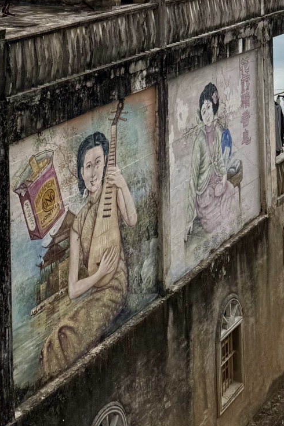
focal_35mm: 68
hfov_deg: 20.0
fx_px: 805
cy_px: -108
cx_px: 160
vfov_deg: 25.9
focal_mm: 6.76
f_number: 1.78
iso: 80
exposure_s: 1/12346
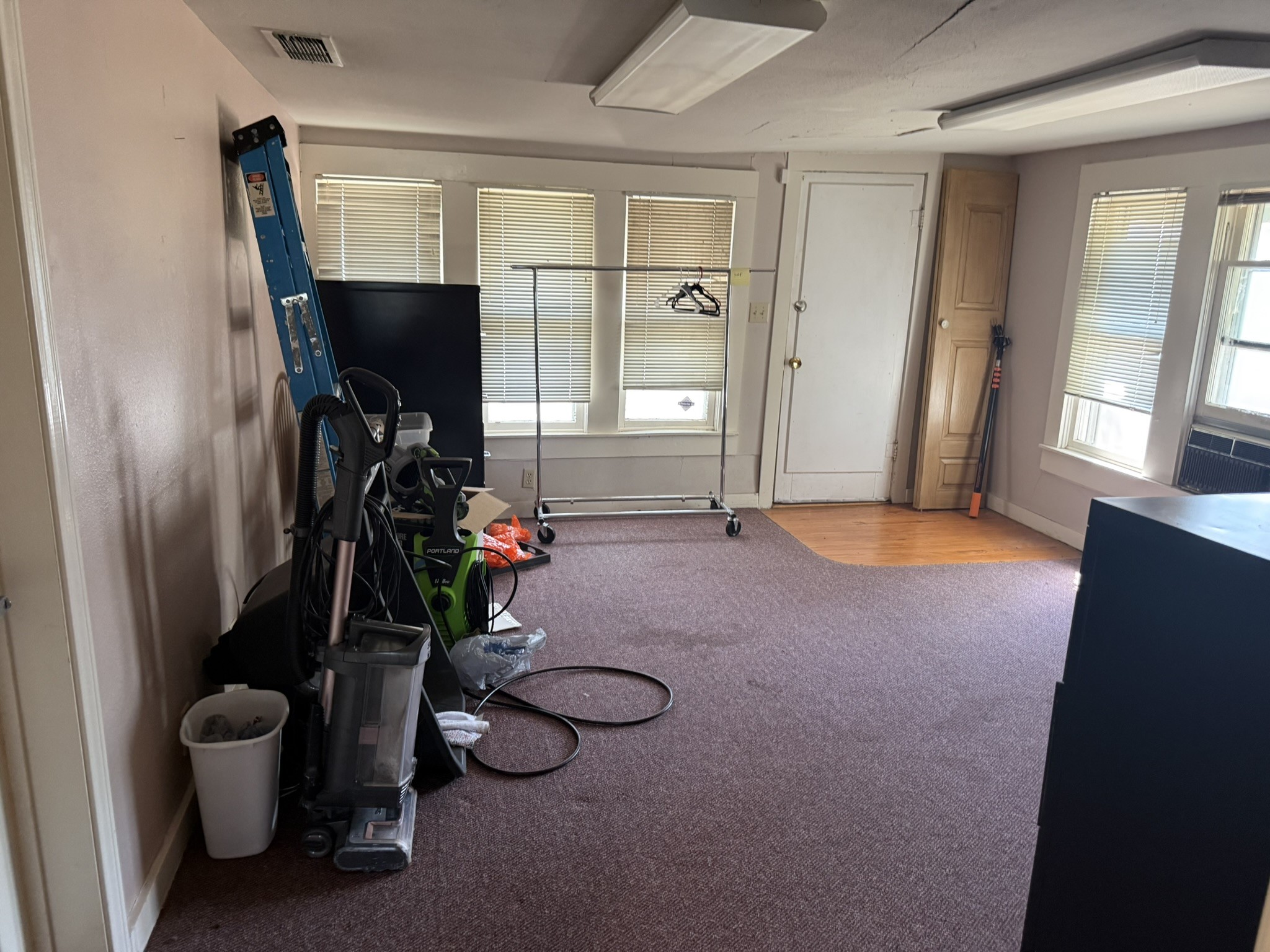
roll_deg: -2.3
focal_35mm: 24
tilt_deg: -13.3
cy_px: 476
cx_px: 635
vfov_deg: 56.8
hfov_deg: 71.6
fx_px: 881
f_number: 1.78
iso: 400
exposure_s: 1/60
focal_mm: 6.76
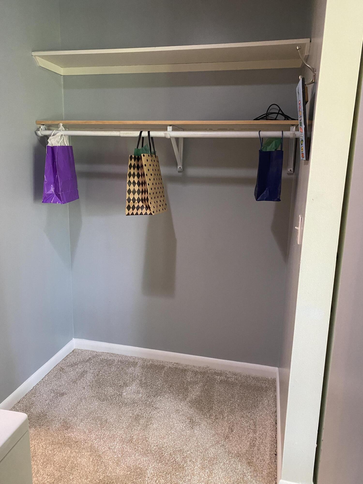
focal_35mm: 26
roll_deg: -0.5
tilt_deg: -12.3
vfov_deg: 67.3
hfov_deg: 53.1
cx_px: 182
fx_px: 364
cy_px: 242
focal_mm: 4.25
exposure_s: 1/60
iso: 400
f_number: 1.8
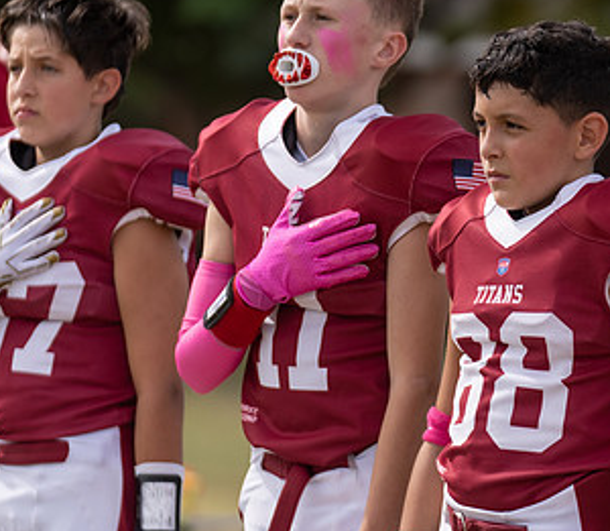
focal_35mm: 347
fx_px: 6484
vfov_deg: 4.7
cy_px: 281
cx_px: 480
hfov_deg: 5.4
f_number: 2.8
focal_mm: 159
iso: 100
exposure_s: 1/1250
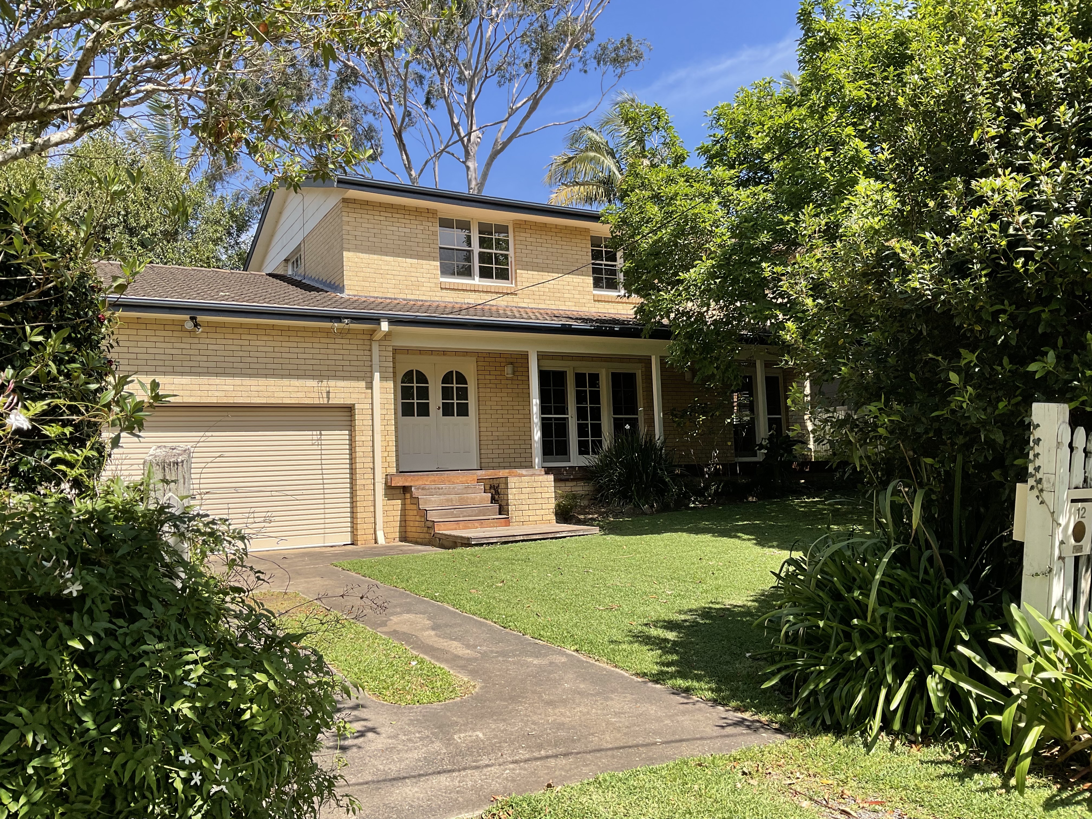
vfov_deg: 48.2
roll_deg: +2.6
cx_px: 546
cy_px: 410
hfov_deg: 61.7
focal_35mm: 29
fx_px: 915
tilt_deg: +4.3
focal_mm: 3
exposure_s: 1/912
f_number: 1.8
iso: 16
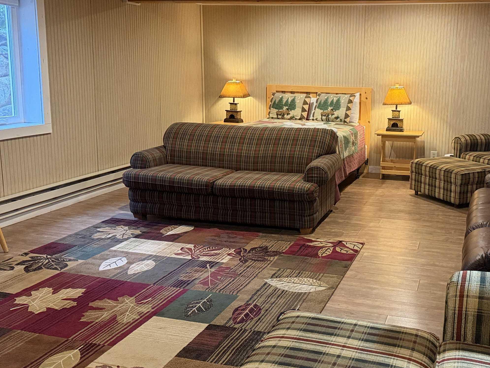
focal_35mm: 37
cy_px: 157
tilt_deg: -10.8
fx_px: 524
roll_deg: -1.6
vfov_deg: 38.6
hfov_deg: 49.0
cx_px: 339
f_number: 1.78
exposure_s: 1/60
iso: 500
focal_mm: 6.76
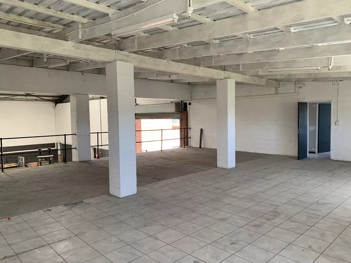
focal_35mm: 26
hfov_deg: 67.3
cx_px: 176
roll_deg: +0.5
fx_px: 264
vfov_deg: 53.1
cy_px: 132
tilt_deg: -2.6
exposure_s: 1/121
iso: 64
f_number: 1.8
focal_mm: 4.25
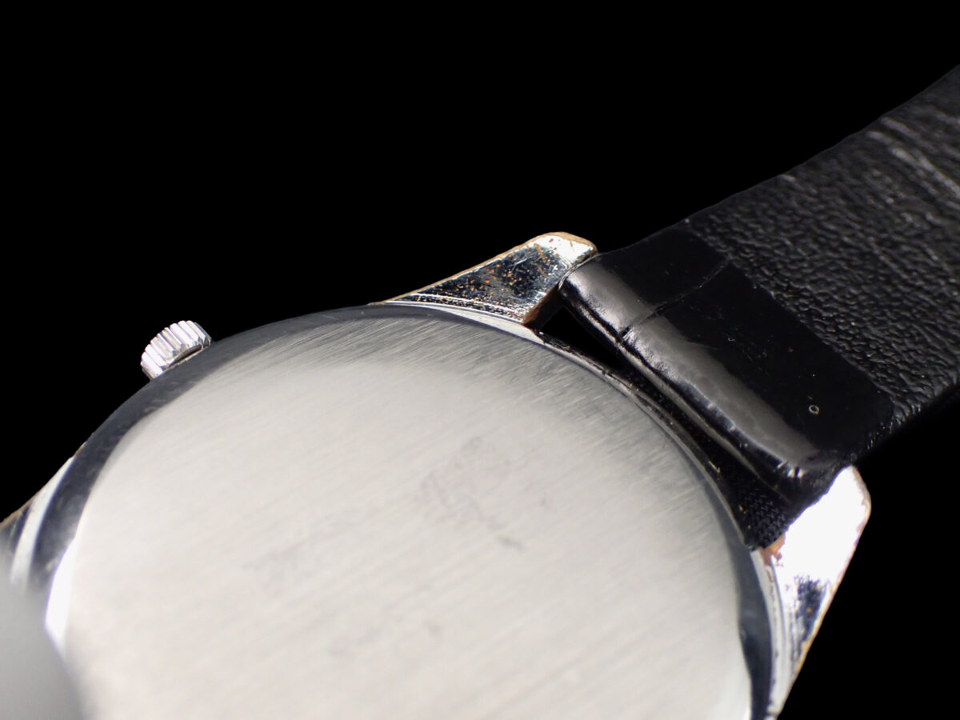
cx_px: 480
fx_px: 1498
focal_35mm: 54
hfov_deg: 35.5
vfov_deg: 27.0
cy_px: 360
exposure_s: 1/80
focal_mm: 9.65
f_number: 3.3
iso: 800
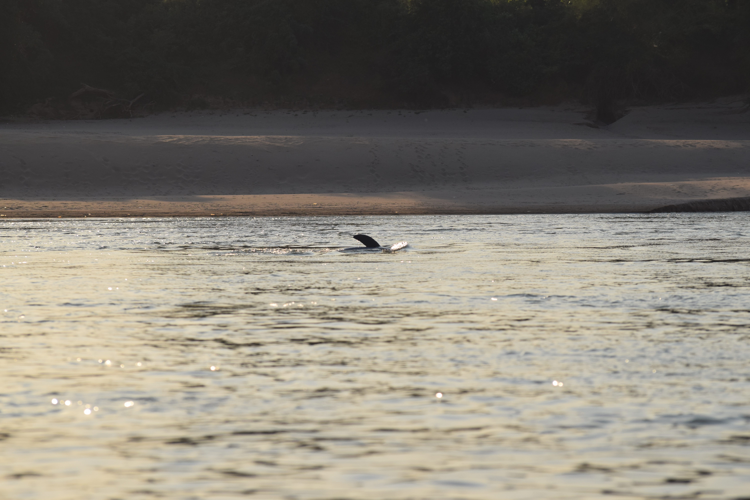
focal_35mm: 195
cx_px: 375
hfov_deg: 10.5
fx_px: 4062
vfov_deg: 7.0
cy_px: 250
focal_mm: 130
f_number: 8
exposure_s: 1/2000
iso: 400
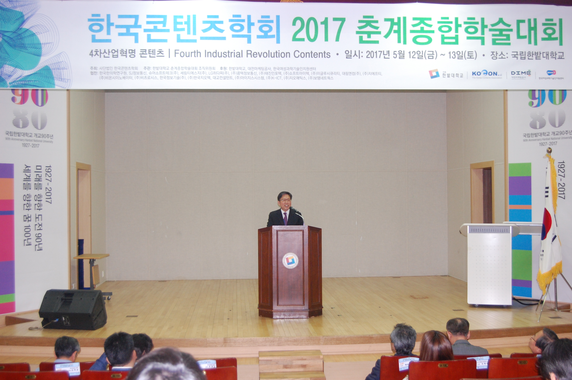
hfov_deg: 46.4
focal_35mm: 42
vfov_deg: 31.8
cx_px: 286
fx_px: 667
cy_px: 190
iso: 800
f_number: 4.2
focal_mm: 28
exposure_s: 1/60
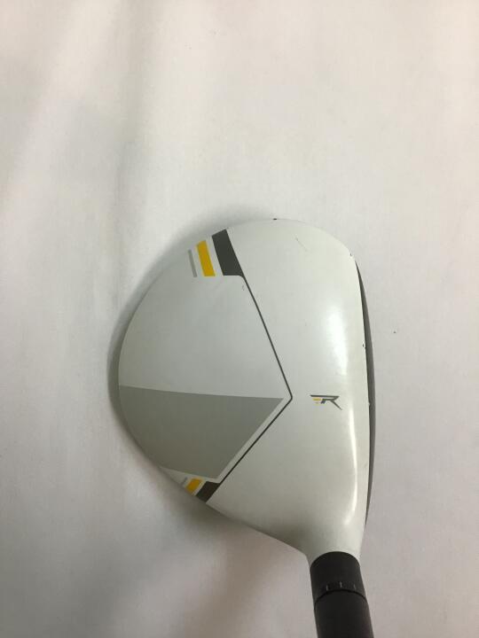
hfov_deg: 45.4
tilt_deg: -88.0
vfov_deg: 58.4
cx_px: 240
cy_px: 319
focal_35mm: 31
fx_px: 572
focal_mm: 3.3
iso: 80
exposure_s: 1/33
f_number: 2.4
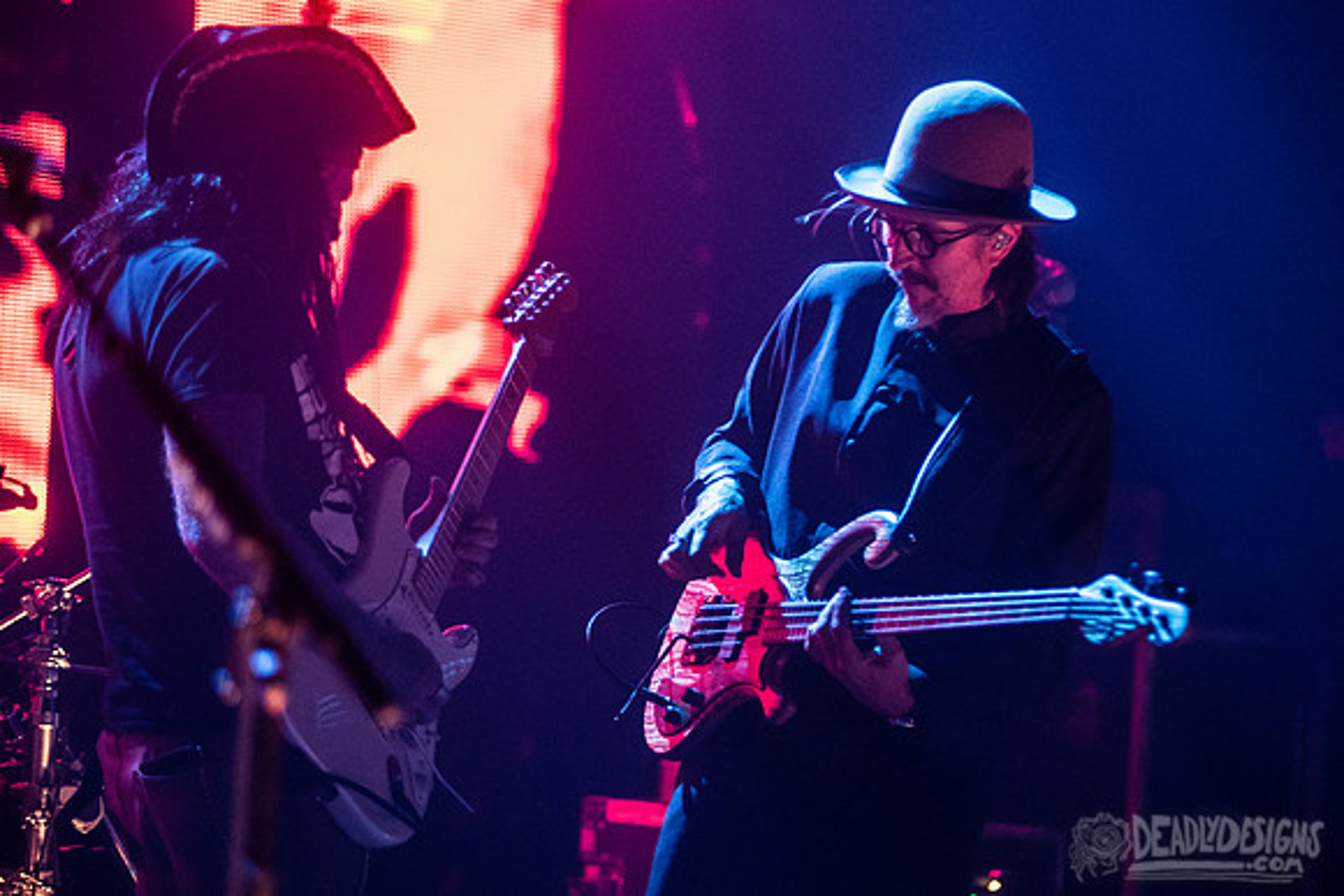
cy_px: 461
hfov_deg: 12.7
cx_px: 749
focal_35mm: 162
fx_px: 6037
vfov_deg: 8.5
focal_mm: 145
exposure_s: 1/125
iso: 4000
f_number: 3.2
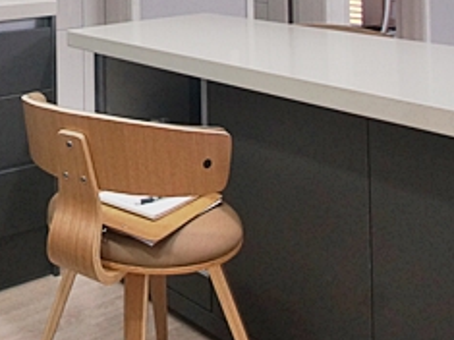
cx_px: -41
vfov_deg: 25.4
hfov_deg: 34.0
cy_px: -104
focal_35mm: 49
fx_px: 642
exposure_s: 1/50
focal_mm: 10
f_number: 7.1
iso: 800
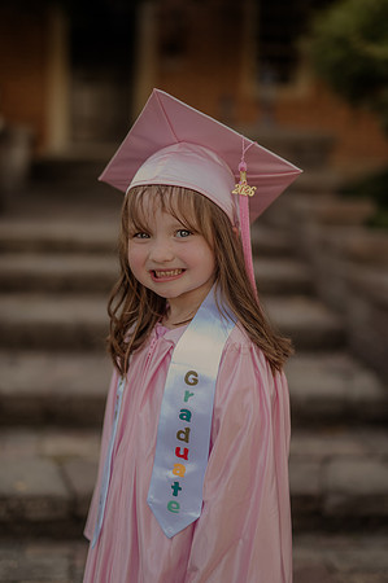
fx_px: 810
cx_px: 194
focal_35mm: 50
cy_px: 292
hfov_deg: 26.9
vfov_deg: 39.6
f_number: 2
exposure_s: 1/250
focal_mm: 50
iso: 80
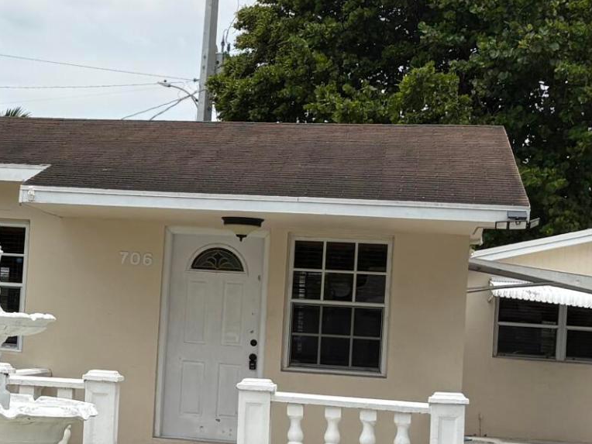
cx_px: 10
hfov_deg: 19.5
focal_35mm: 98
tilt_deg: +5.9
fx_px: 1676
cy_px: 290
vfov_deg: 15.1
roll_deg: -1.7
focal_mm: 5.96
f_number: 1.6
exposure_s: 1/4950
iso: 50
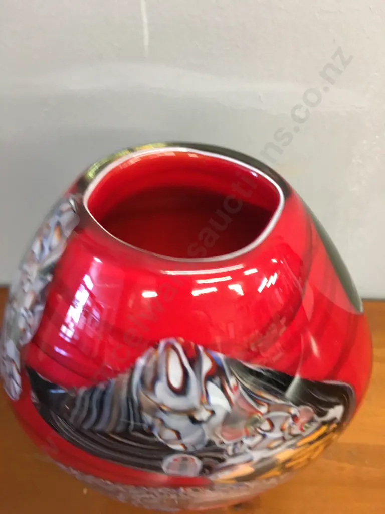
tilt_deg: -48.1
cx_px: 192
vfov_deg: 61.7
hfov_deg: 48.2
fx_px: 430
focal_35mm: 29
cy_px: 257
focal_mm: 4.15
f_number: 2.2
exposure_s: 1/10
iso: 80
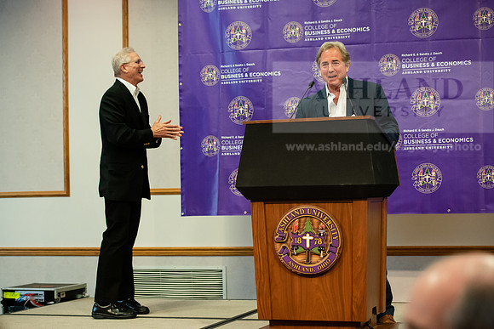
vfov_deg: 19.5
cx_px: 247
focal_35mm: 70
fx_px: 961
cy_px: 164
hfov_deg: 28.8
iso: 2000
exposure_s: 1/200
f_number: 3.2
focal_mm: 70
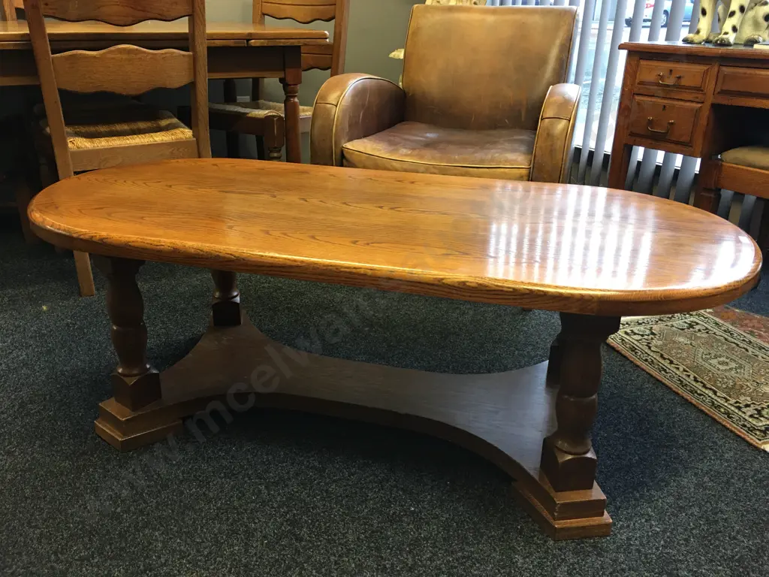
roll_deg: -2.0
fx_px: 644
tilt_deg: -21.5
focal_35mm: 29
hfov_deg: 61.7
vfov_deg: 48.2
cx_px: 384
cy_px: 288
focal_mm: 4.15
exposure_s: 1/17
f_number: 2.2
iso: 80
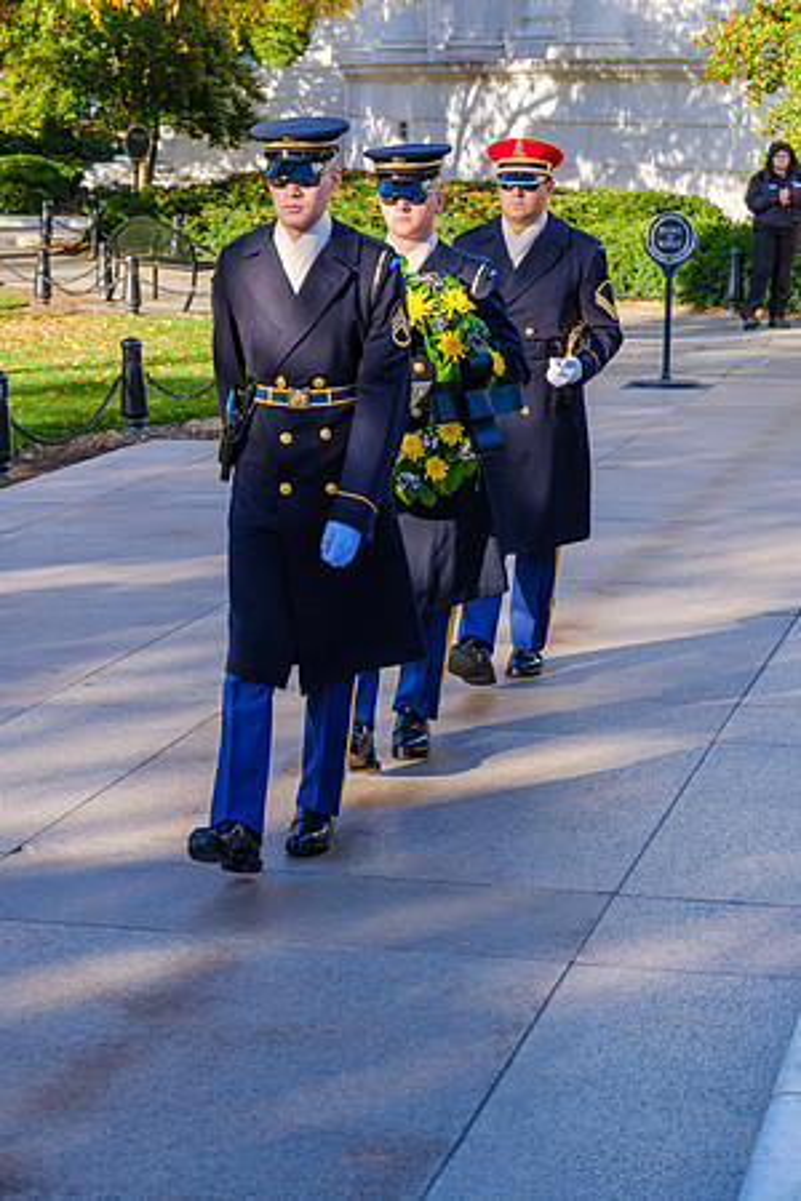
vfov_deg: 24.5
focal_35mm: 83
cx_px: 400
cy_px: 600
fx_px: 2770
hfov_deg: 16.5
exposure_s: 1/400
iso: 250
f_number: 4.5
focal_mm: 55.1
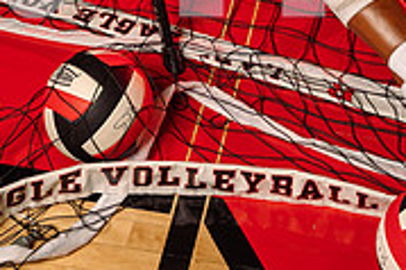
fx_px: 1104
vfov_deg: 12.7
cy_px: -211
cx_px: 261
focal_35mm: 98
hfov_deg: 20.8
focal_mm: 39
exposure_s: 1/250
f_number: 8
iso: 160
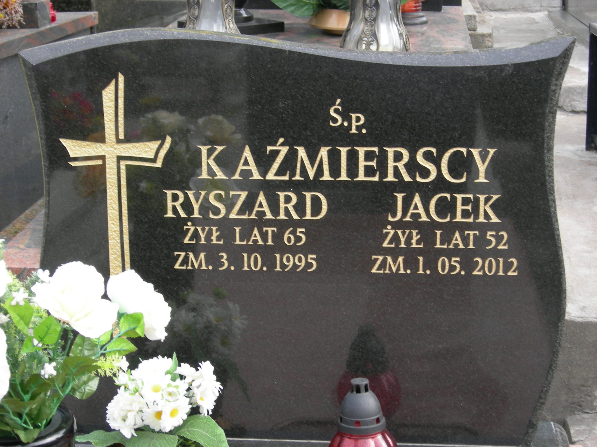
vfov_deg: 19.9
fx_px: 1276
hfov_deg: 26.3
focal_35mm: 74
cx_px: 298
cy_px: 224
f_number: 4.2
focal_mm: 15.5
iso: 64
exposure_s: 1/114
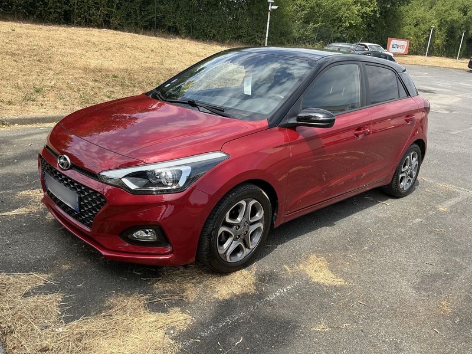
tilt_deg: -19.9
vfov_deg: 49.7
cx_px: 236
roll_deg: -4.6
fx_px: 382
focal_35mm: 28
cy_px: 177
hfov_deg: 63.4
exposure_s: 1/944
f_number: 1.8
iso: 25
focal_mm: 3
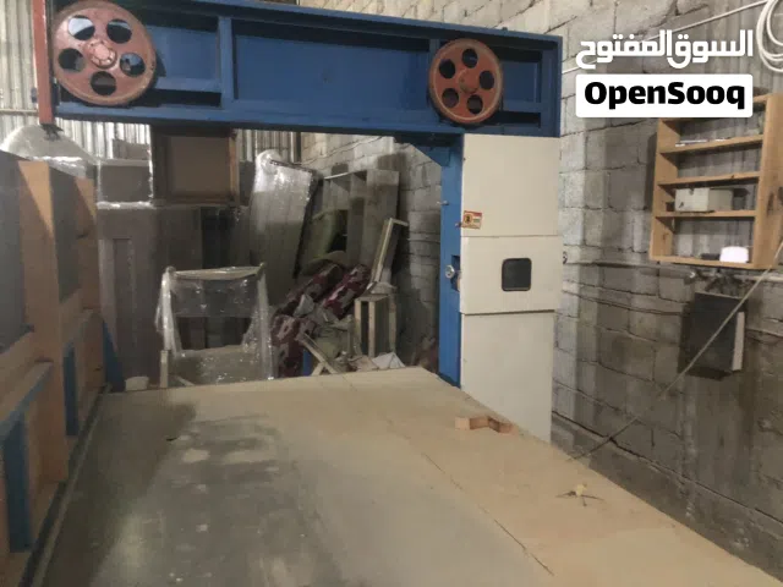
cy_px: 294
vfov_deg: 49.7
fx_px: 633
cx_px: 392
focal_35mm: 28
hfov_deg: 63.4
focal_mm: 4
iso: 125
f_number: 1.8
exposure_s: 1/4
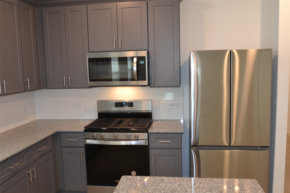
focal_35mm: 30
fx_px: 242
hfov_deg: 61.9
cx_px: 145
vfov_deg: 43.6
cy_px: 96
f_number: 2.5
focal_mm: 20
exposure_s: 1/60
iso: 400
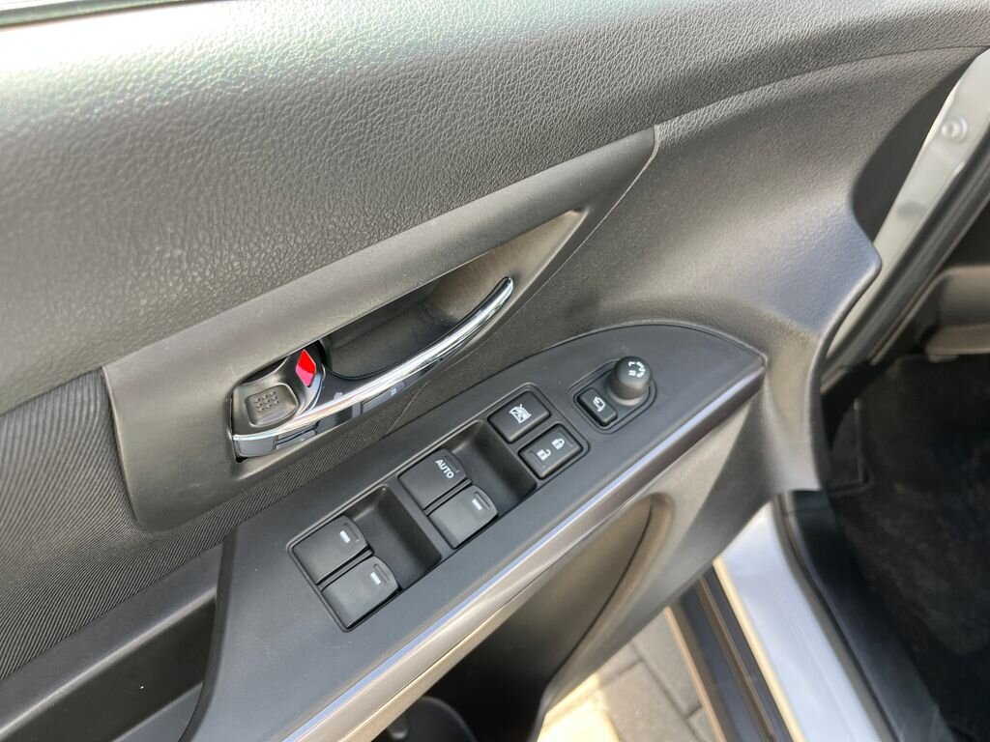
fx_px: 744
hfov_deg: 67.3
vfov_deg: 53.1
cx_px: 495
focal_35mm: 26
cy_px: 371
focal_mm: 5.1
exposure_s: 1/172
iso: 50
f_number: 1.6
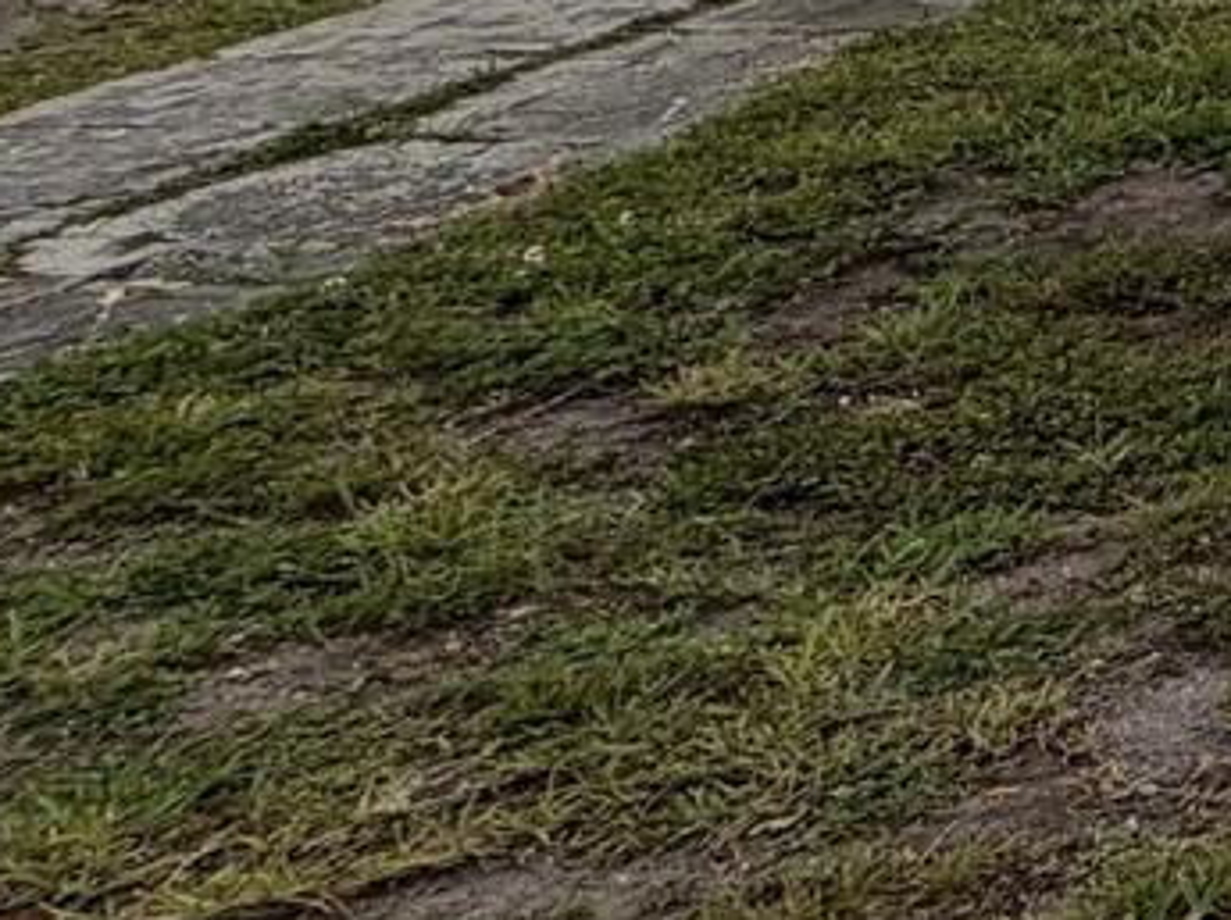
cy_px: -574
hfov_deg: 16.4
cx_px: 2780
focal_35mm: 65
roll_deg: -0.9
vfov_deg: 19.0
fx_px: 2309
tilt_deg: -0.3
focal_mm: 2.22
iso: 20
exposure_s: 1/770
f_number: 2.2
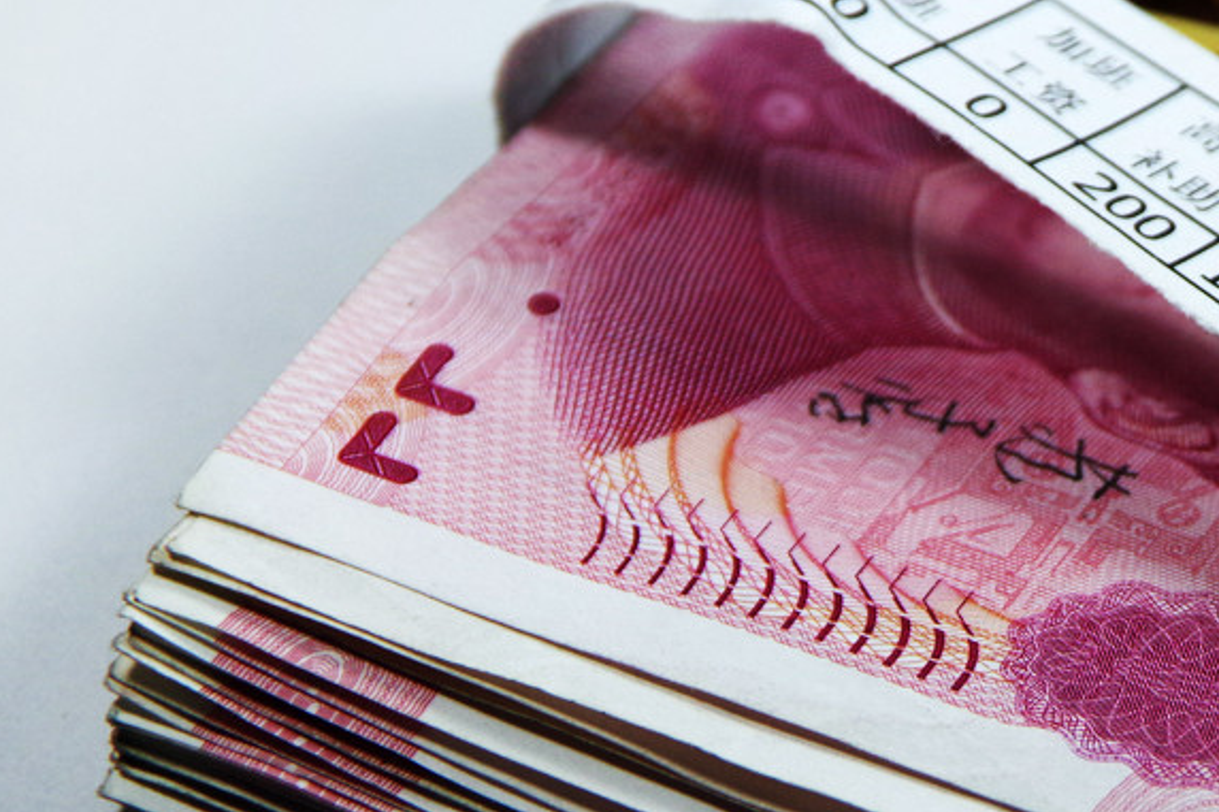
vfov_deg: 3.0
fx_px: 15300
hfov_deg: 4.6
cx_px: 1304
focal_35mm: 452
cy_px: 443
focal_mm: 135
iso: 800
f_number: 5.6
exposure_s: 1/160
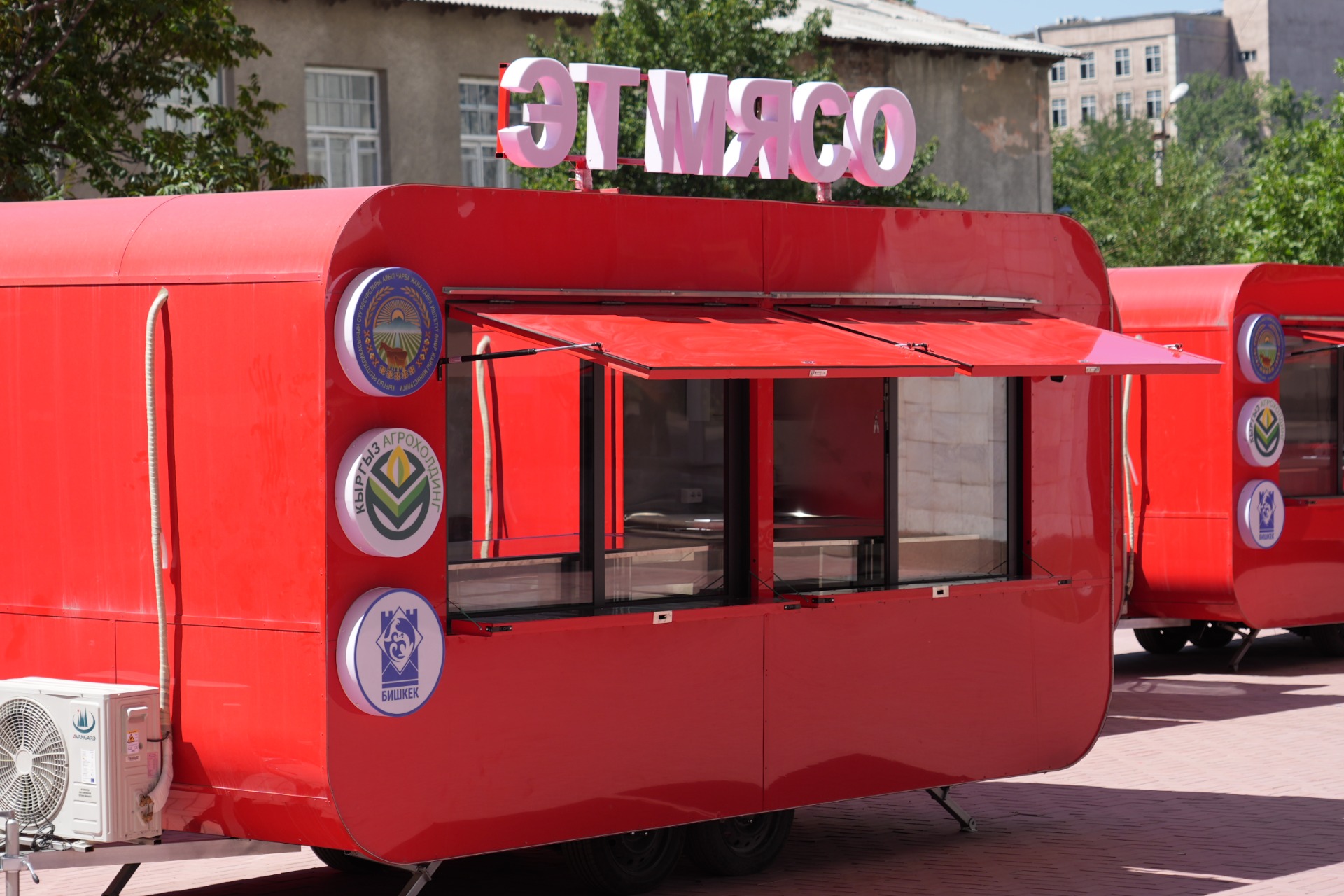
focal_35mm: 97
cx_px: 672
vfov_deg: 14.1
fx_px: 3621
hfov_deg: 21.0
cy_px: 448
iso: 100
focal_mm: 65
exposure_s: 1/500
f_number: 4.5
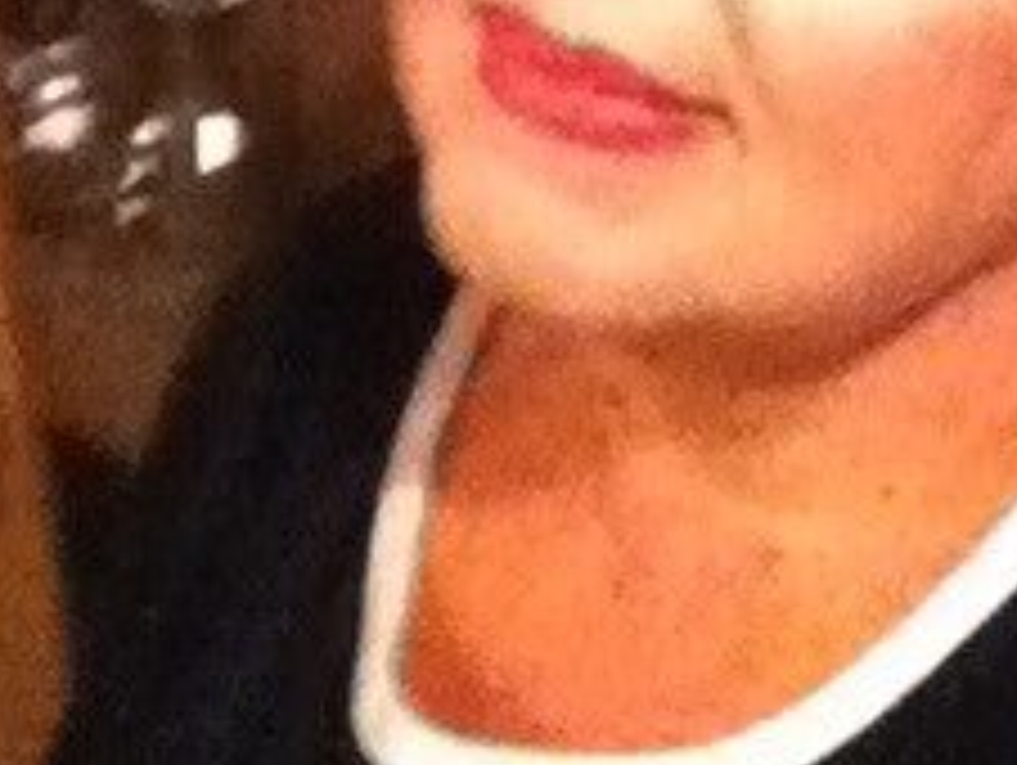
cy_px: -153
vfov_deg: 14.5
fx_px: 2912
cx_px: 783
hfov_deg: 19.6
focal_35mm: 99
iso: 3200
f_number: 2.4
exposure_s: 1/24
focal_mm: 3.85
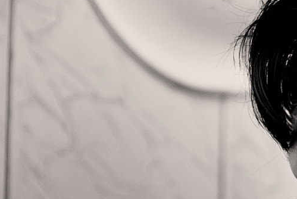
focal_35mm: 361
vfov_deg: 3.8
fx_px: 2978
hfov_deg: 5.7
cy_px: 291
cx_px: 359
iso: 400
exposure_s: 1/160
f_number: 4
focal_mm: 75
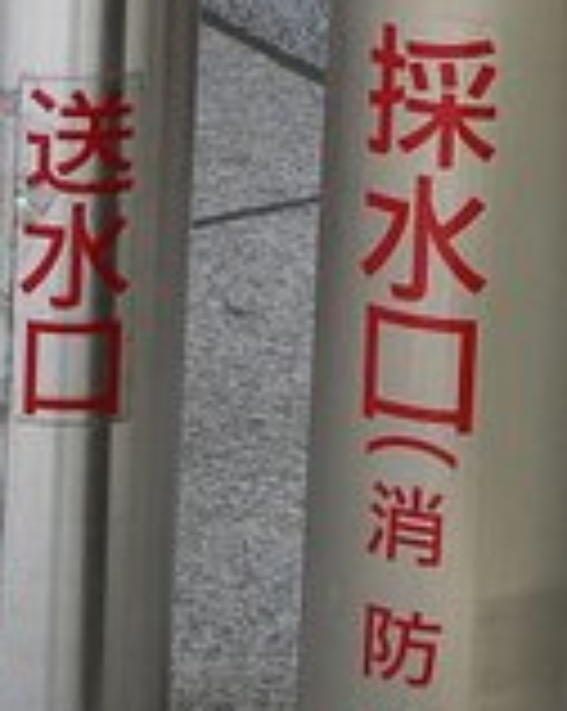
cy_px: -162
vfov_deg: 9.7
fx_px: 4119
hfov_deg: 7.8
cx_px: 27
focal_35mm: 196
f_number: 5.6
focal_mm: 10.2
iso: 80
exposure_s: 1/125
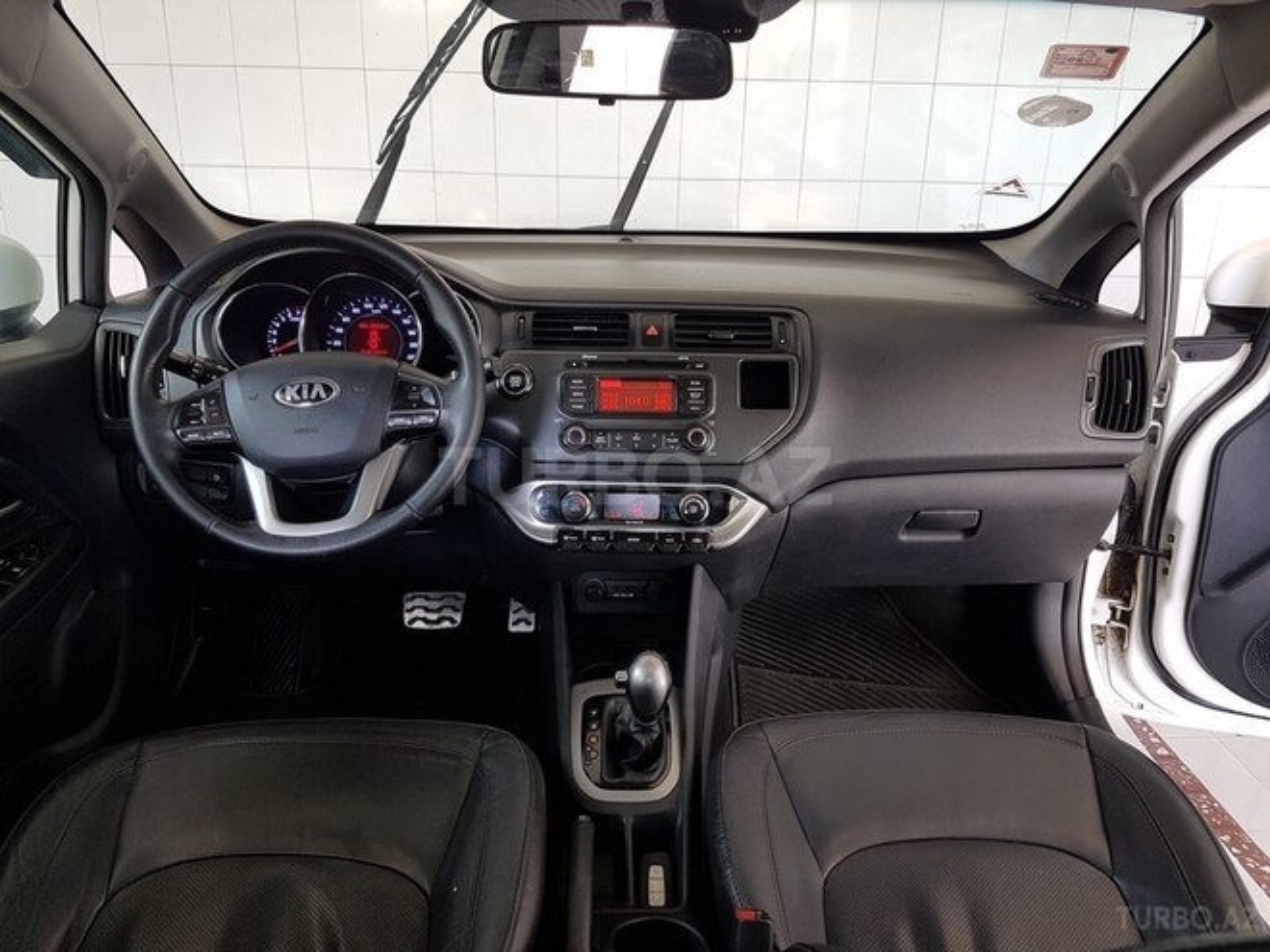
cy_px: 476
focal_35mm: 26
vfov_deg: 53.1
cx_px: 635
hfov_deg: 67.3
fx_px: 954
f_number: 1.7
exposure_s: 1/50
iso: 40
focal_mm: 4.2
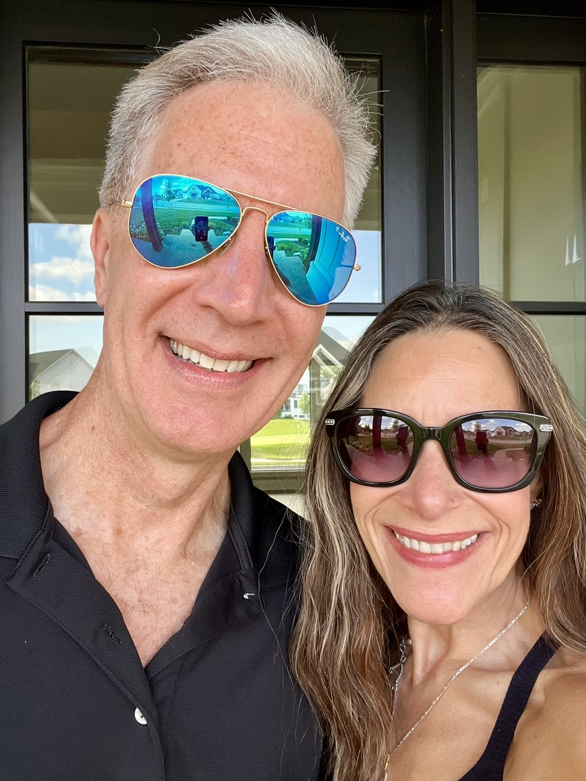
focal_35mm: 30
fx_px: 677
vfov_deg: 60.0
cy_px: 390
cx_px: 293
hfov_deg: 46.8
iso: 64
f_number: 2.2
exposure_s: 1/121
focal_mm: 2.71
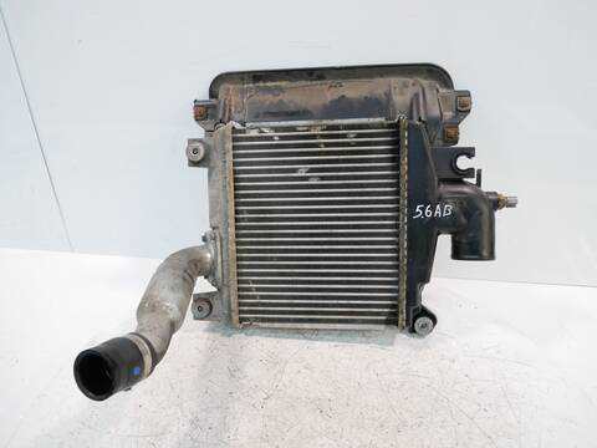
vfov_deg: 56.8
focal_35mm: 24
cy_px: 224
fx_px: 414
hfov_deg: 71.6
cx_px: 298
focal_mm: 12
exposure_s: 1/60
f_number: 3.5
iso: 640
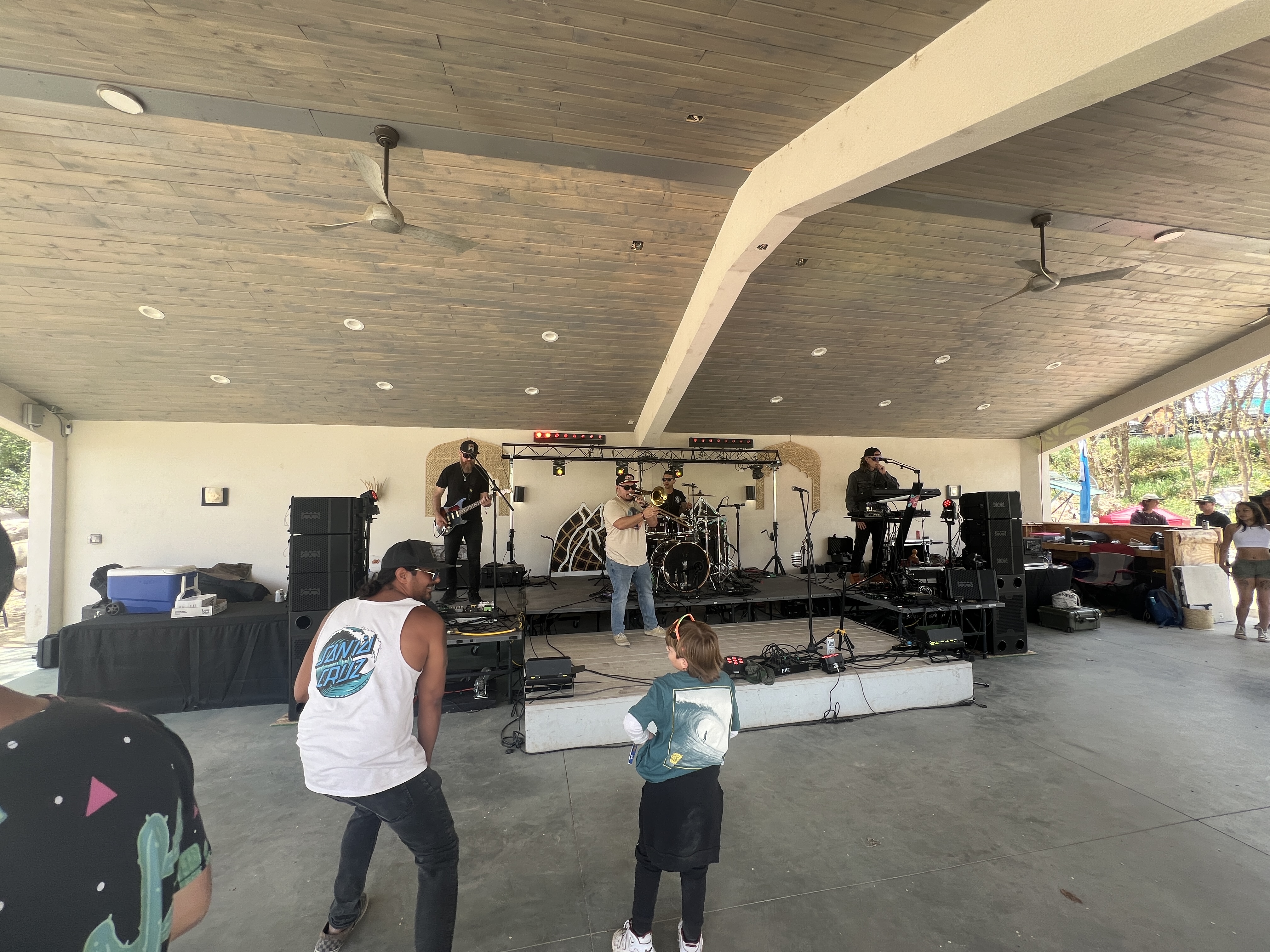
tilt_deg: +2.0
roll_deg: +1.1
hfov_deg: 106.2
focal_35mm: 13
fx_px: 477
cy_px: 476
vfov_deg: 89.9
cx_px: 635
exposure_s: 1/111
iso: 32
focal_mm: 1.57
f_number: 1.8
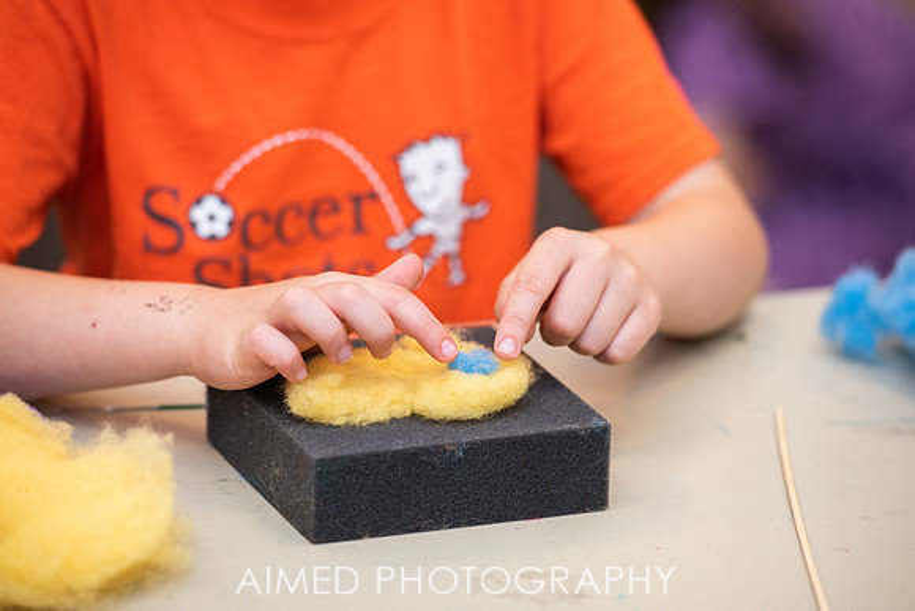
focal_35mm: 204
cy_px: 305
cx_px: 463
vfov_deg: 6.7
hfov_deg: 10.1
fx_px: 5189
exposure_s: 1/250
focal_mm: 200
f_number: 4
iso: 800
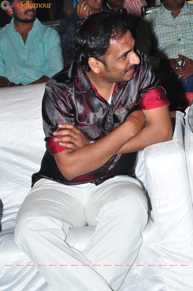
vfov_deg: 19.5
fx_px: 847
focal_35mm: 105
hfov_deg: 13.0
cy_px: 146
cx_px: 96
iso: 400
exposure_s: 1/125
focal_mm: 70
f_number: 11
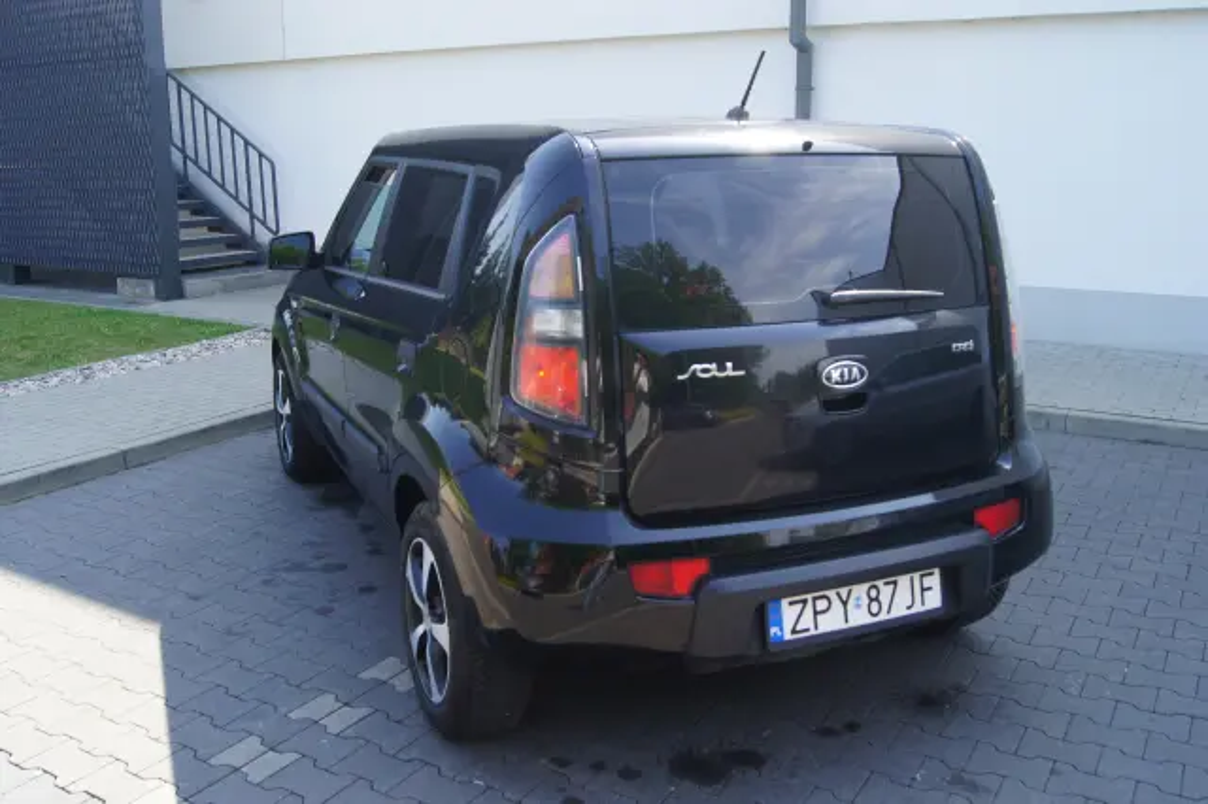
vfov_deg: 39.9
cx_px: 604
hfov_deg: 57.2
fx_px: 1107
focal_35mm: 33
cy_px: 402
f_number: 7.1
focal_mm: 22
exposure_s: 1/50
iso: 100
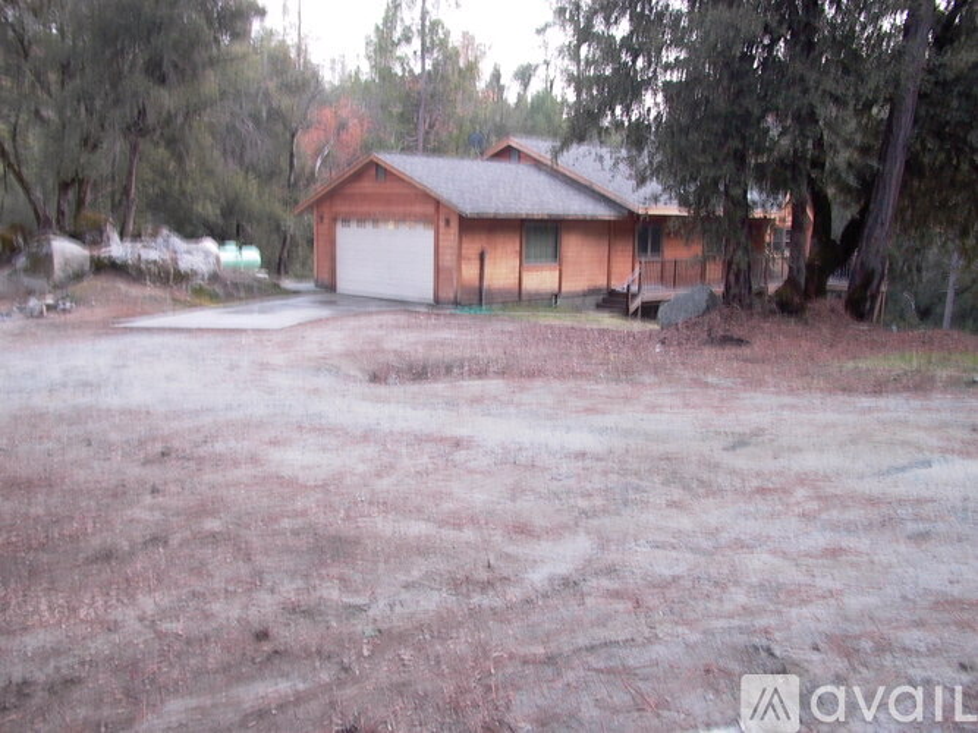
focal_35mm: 33
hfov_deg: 55.4
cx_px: 489
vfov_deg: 42.9
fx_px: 932
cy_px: 366
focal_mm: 7.13
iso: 100
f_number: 2.04
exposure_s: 1/5.7
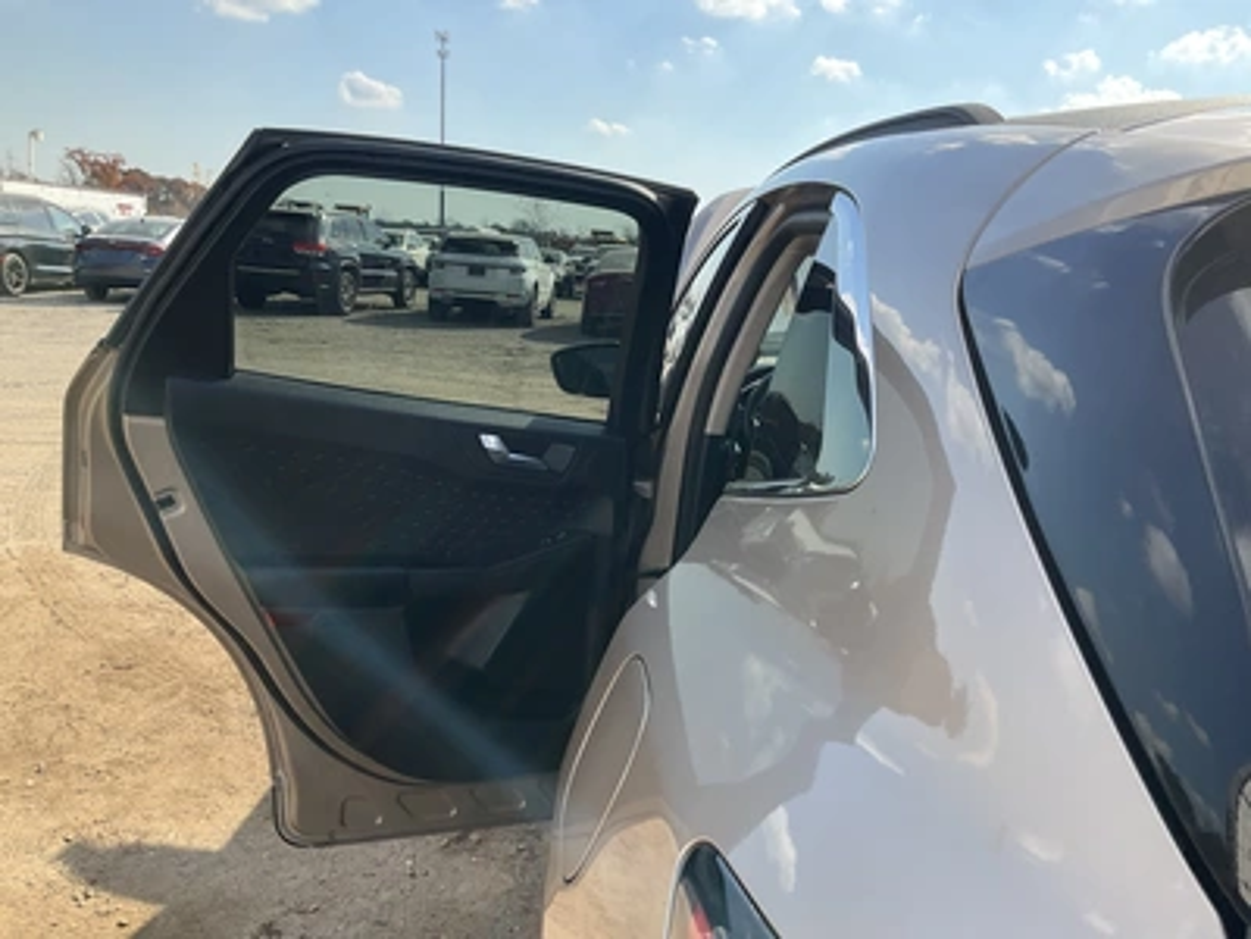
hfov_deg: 61.7
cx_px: 626
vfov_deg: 48.2
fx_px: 1048
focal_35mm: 29
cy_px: 470
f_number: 1.8
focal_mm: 3
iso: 25
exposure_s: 1/883
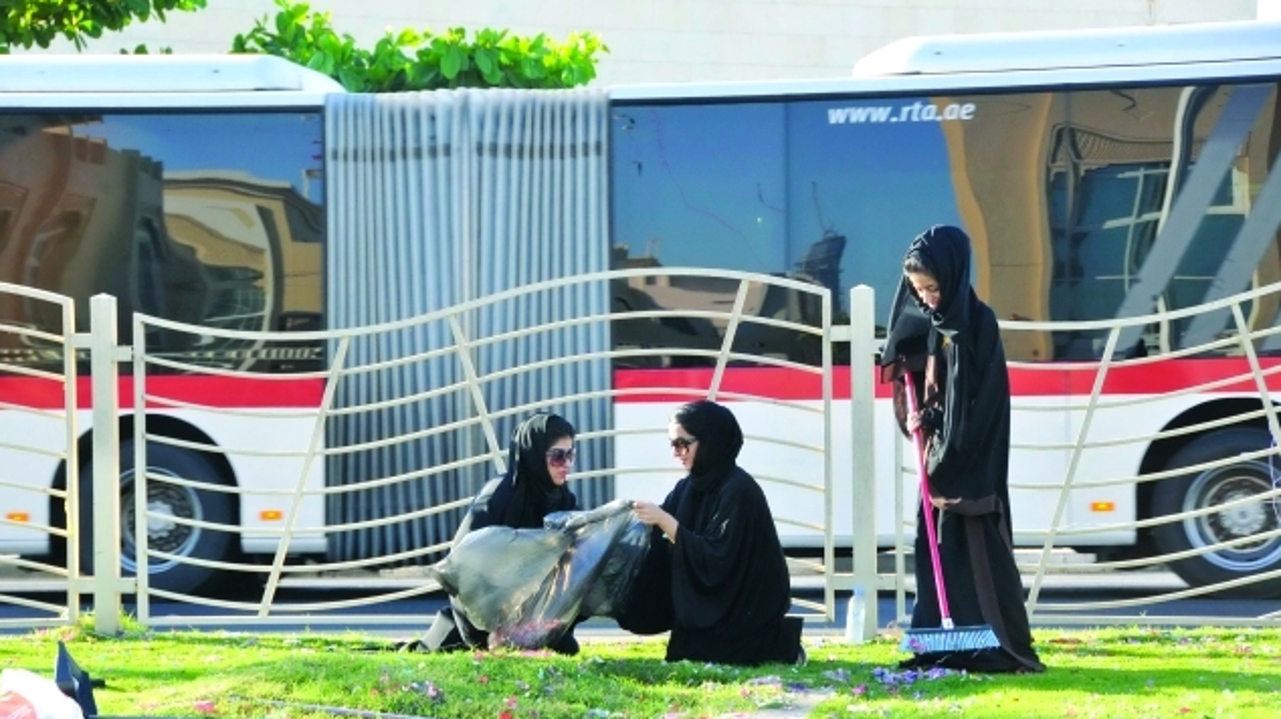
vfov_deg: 9.3
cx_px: 636
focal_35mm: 130
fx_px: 4414
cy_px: 419
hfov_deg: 16.5
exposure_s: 1/250
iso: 400
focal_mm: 82
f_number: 8
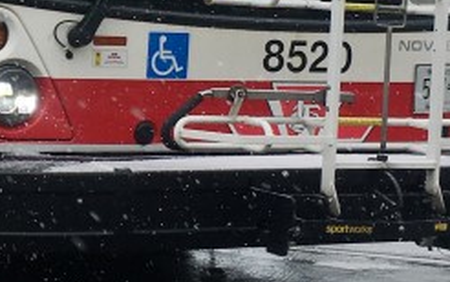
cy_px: -49
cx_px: -62
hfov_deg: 15.8
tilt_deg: +0.5
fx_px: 1571
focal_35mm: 128
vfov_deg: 10.1
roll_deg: -1.1
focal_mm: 4.15
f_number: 2.2
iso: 25
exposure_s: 1/657
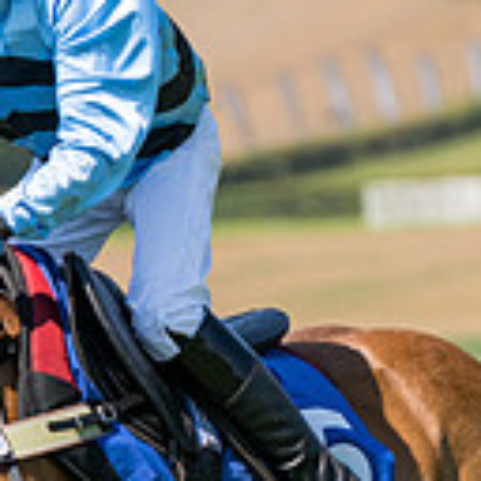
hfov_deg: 2.6
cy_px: 420
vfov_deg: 2.6
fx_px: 10769
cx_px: 83
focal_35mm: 685
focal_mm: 125
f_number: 4
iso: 400
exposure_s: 1/6400
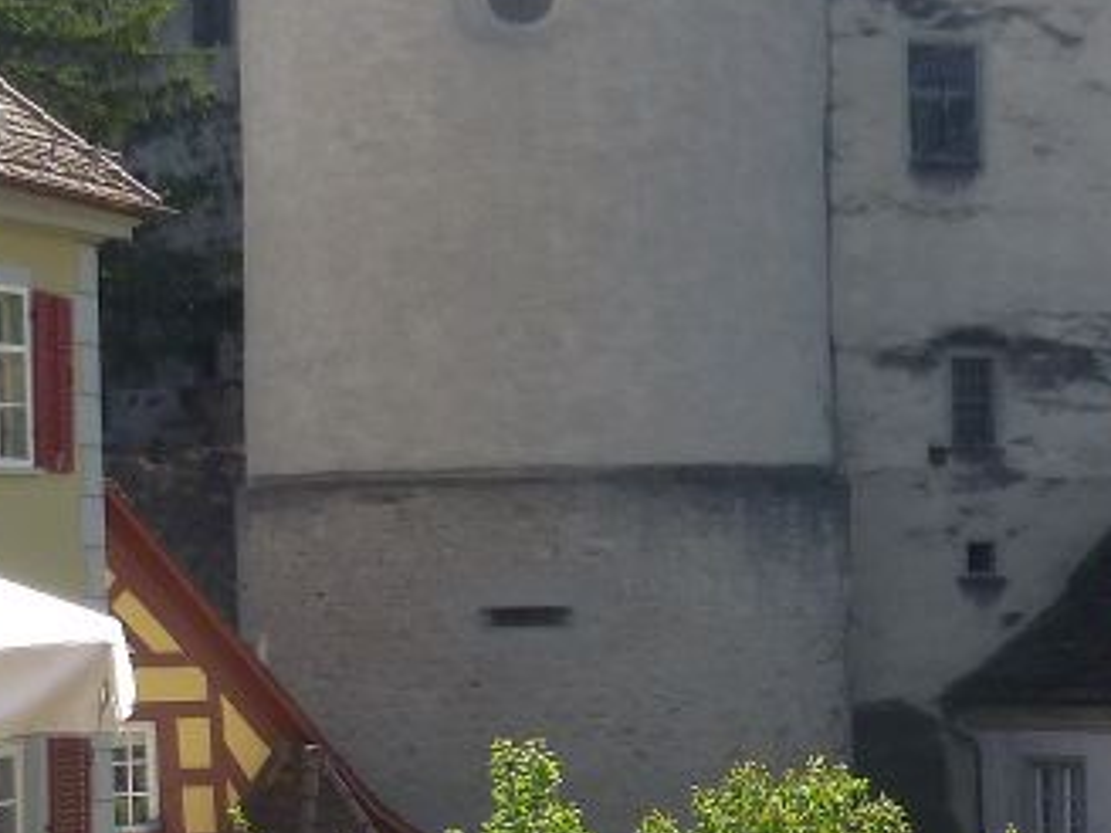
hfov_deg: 16.2
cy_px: 823
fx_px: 3883
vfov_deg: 12.1
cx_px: 762
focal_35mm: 121
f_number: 3.4
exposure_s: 1/500
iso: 100
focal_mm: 5.6
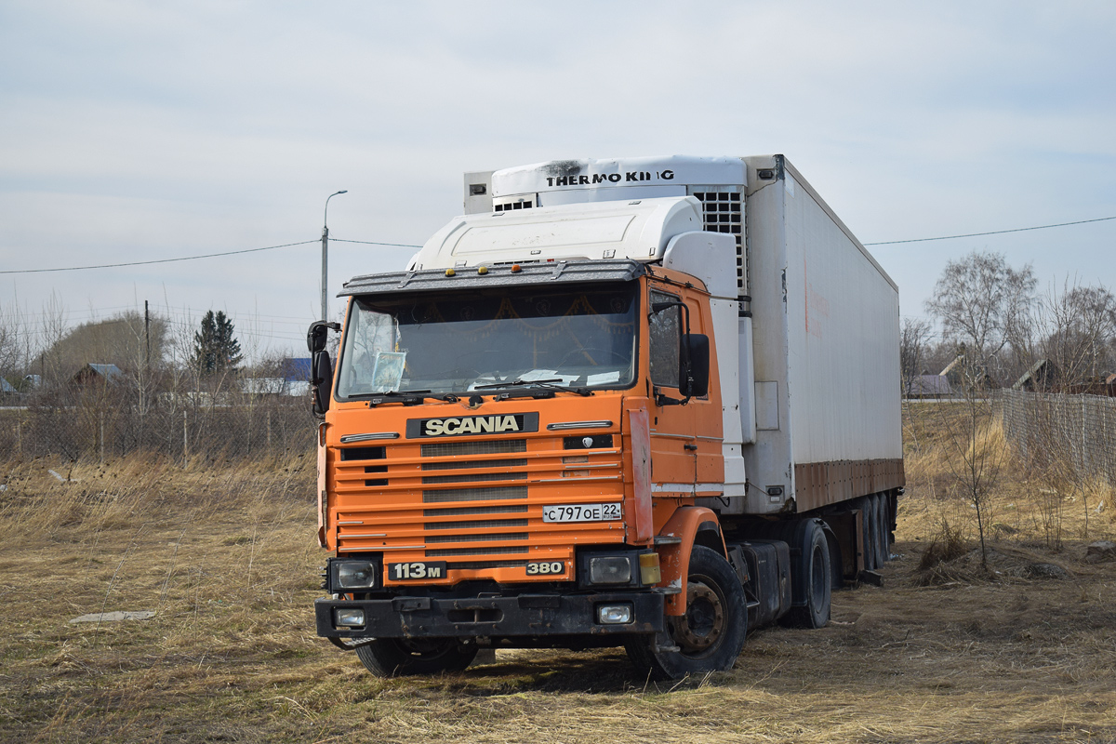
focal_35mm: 60
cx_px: 558
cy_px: 372
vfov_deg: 22.6
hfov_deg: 33.4
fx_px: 1860
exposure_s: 1/500
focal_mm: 40
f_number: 5.6
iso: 200
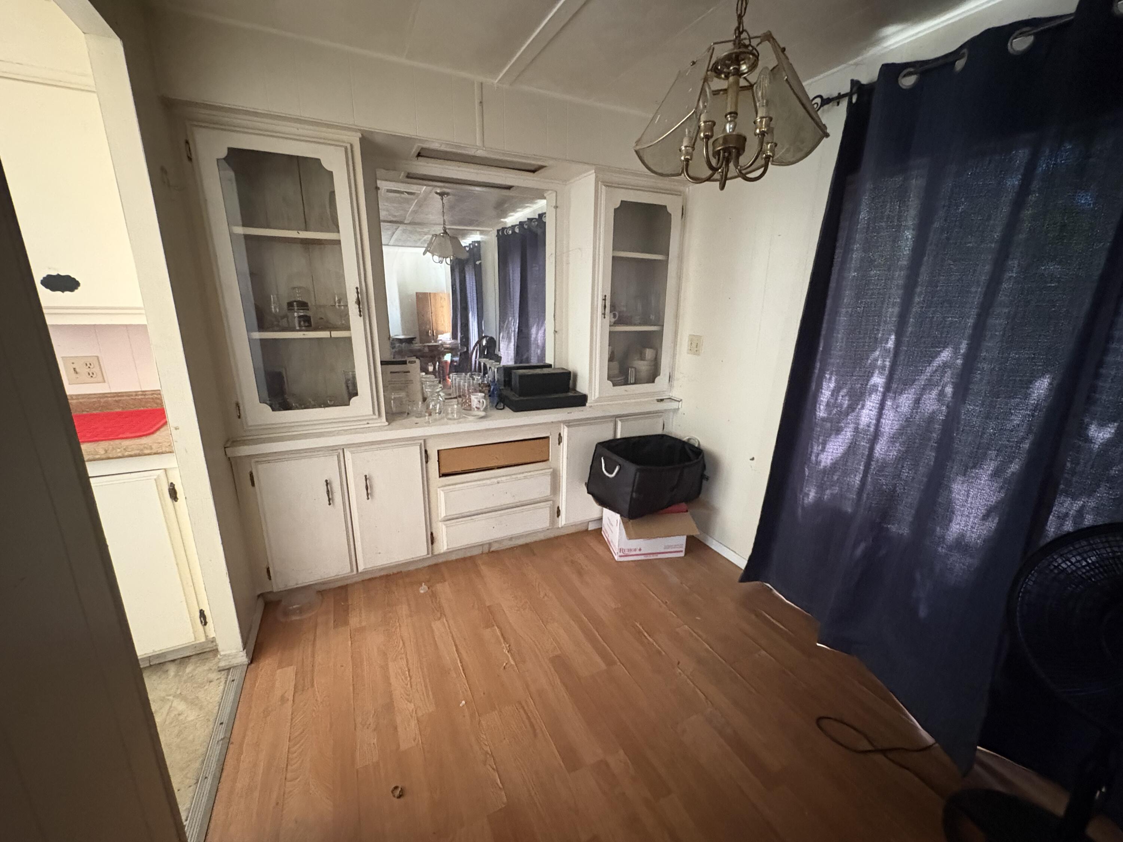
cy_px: 421
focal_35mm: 14
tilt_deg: -15.1
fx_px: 454
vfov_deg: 85.7
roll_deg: -0.1
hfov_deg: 102.1
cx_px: 562
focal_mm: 2.22
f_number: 2.2
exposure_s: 1/35
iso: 1000
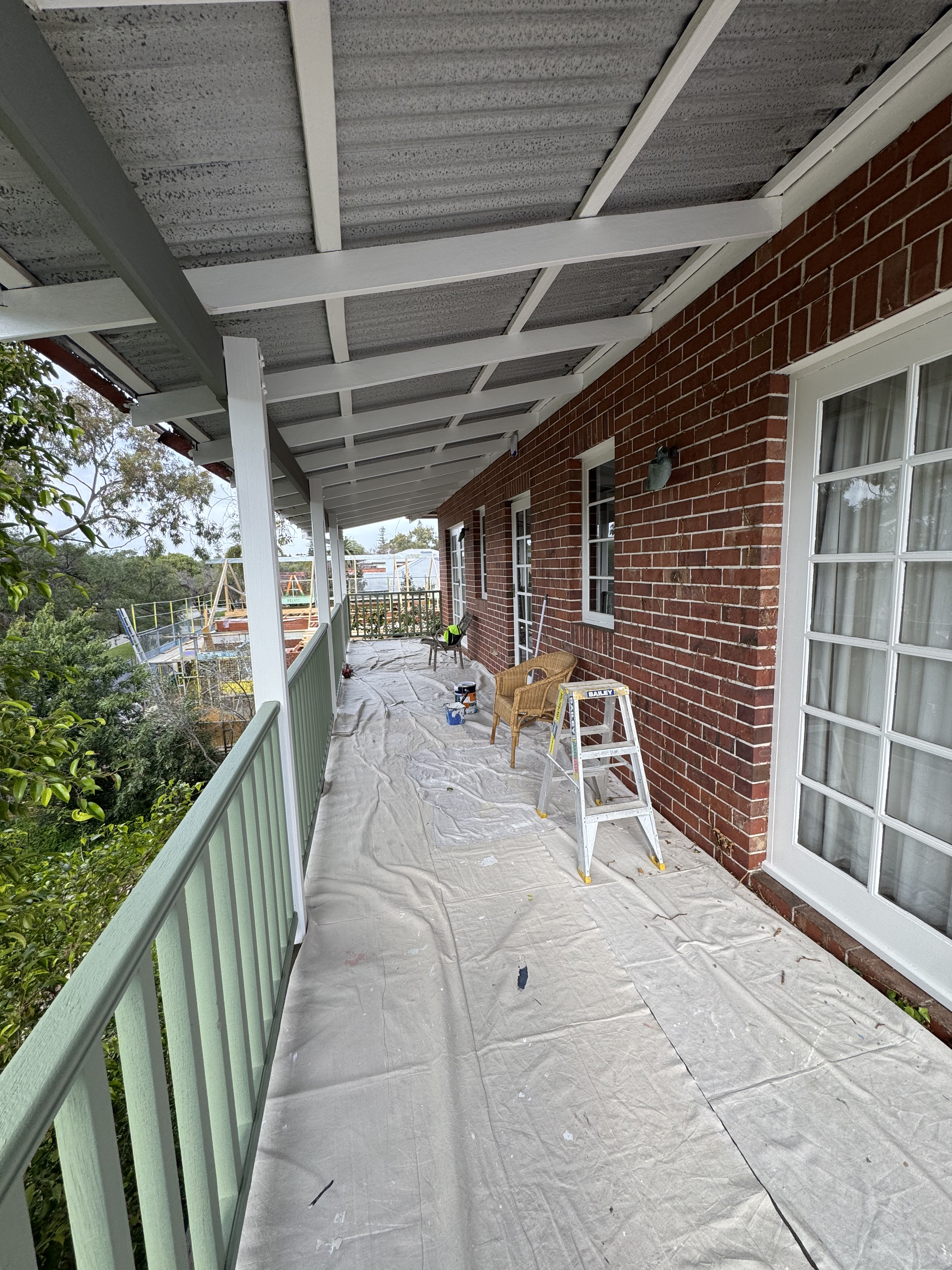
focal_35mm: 14
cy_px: 635
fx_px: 513
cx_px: 476
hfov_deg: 85.7
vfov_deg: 102.1
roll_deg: +1.4
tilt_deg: -6.9
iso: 40
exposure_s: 1/351
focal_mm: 2.22
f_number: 2.2
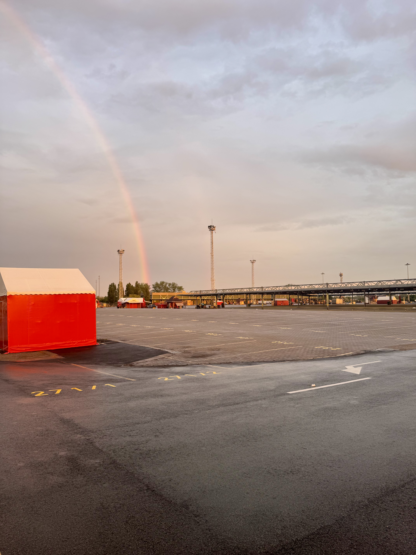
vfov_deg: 71.6
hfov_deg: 56.8
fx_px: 385
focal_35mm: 24
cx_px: 208
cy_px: 278
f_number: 1.78
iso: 80
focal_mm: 6.76
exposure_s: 1/121
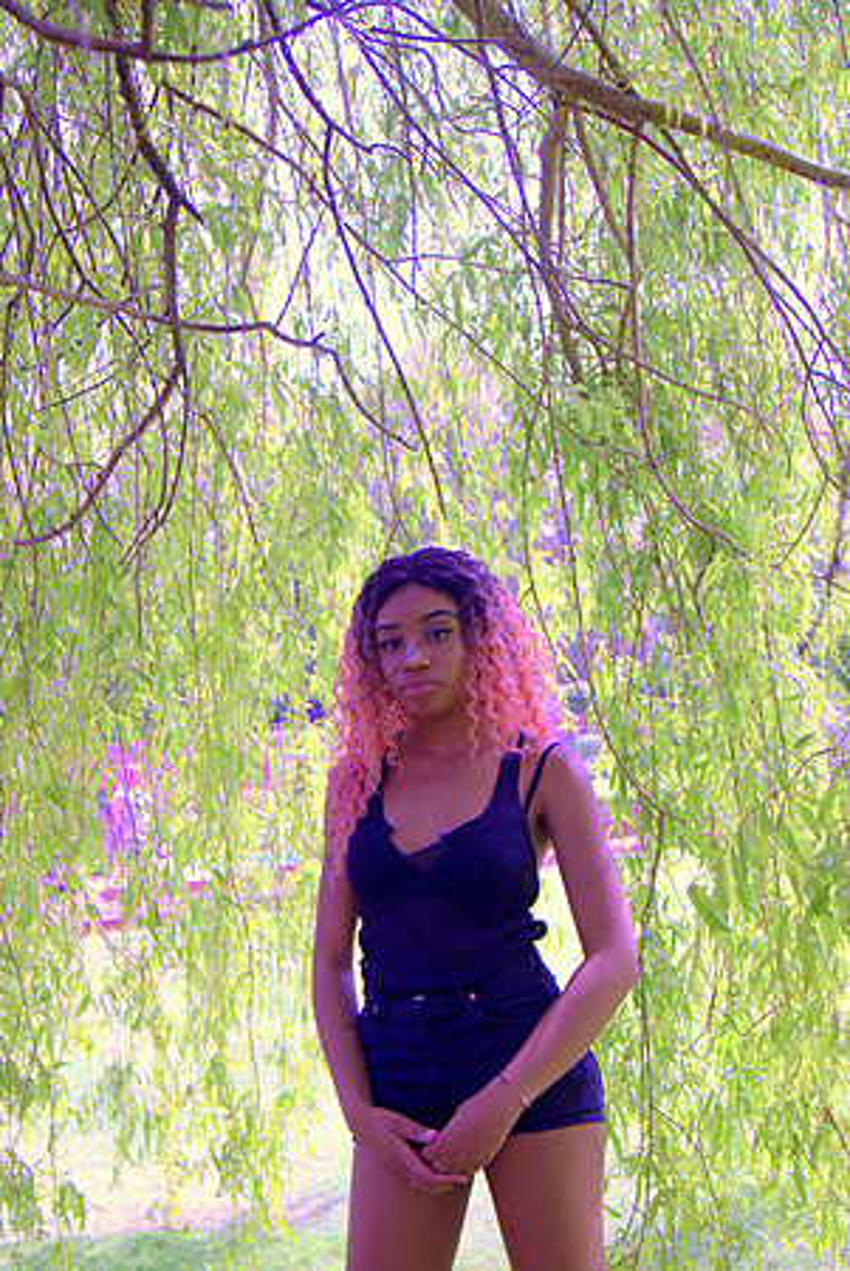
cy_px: 636
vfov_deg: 49.5
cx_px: 425
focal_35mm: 39
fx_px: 1378
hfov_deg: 34.3
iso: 100
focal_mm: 26
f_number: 4.5
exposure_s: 1/160
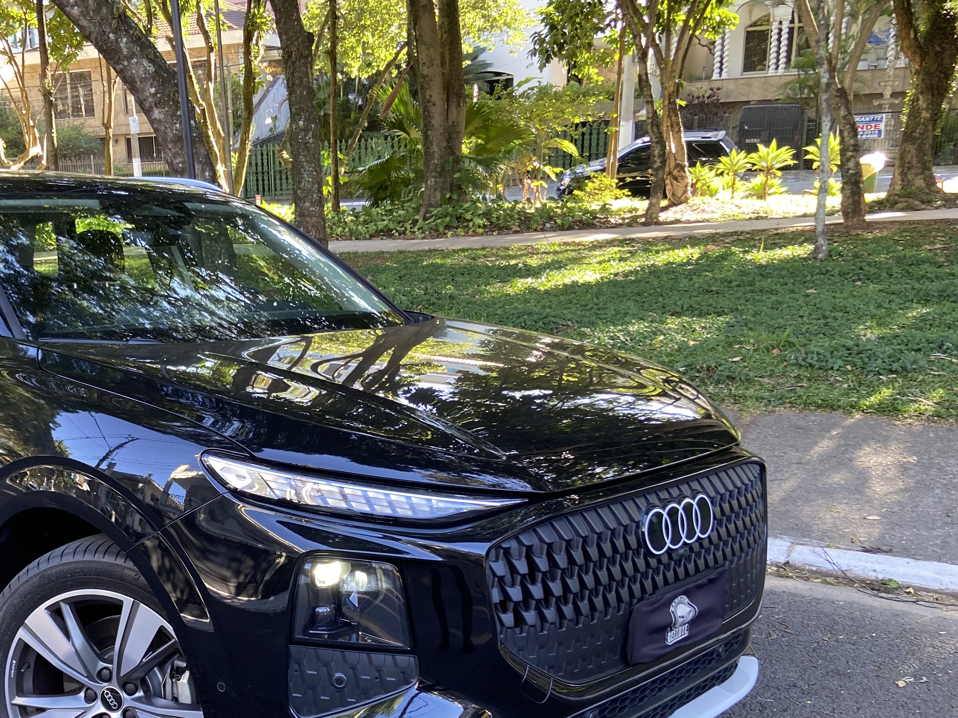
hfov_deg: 46.4
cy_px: 510
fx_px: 1079
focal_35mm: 39
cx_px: 255
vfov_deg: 36.2
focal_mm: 4.25
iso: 125
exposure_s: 1/121
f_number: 1.8
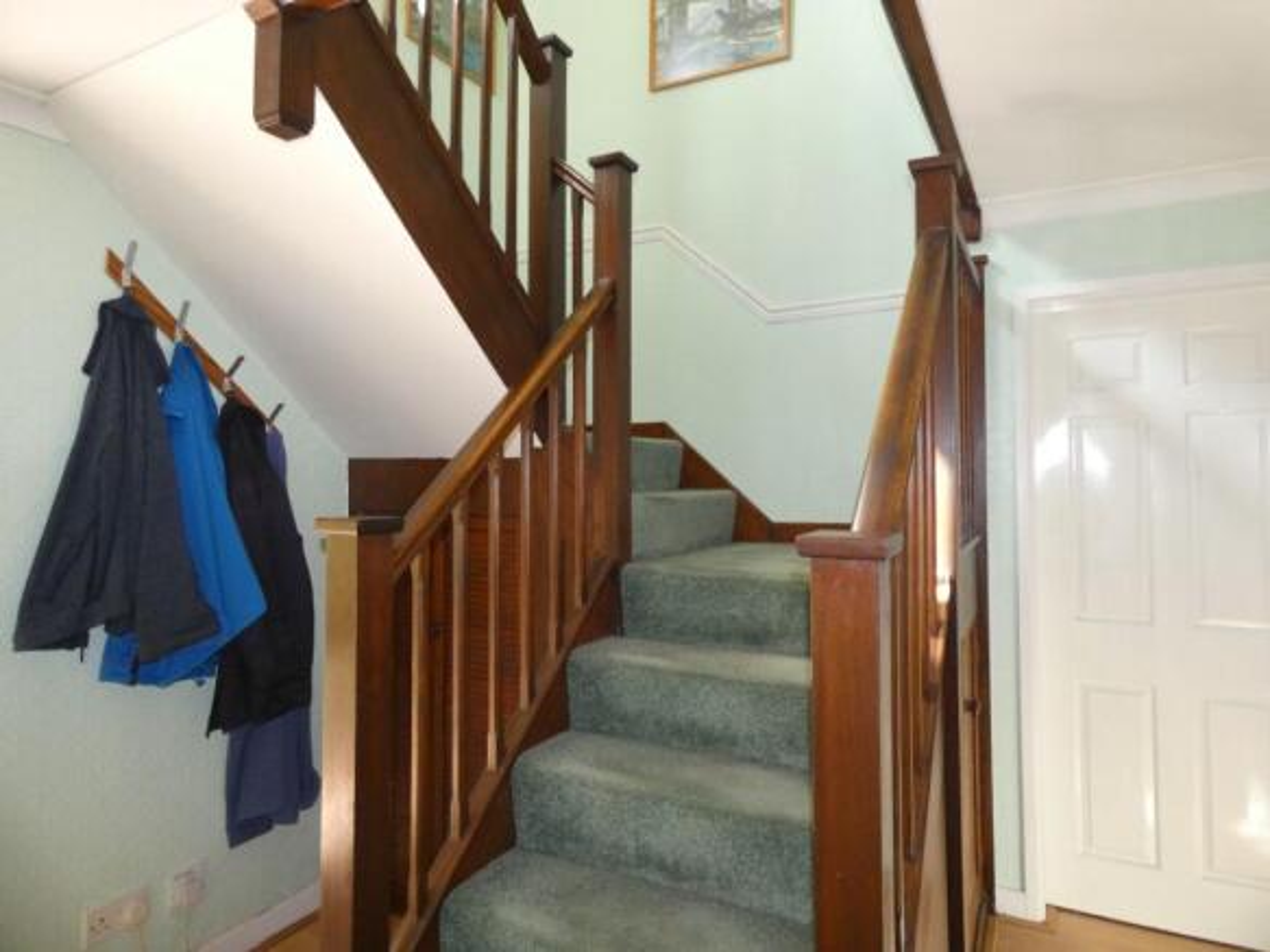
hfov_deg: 81.8
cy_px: 476
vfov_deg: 66.0
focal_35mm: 20
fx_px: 734
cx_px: 635
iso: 500
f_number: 2.8
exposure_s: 1/60
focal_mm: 3.6
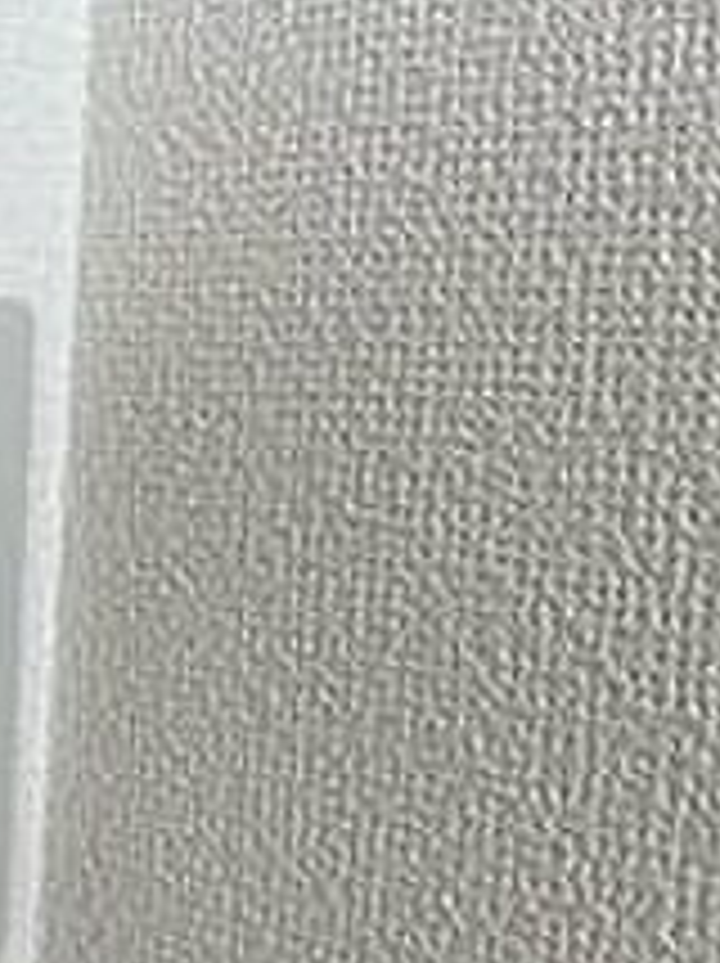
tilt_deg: -9.2
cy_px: 598
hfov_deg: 16.4
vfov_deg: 26.6
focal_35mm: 73
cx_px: -621
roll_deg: -1.1
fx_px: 2029
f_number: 1.6
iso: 125
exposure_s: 1/113
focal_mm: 5.1
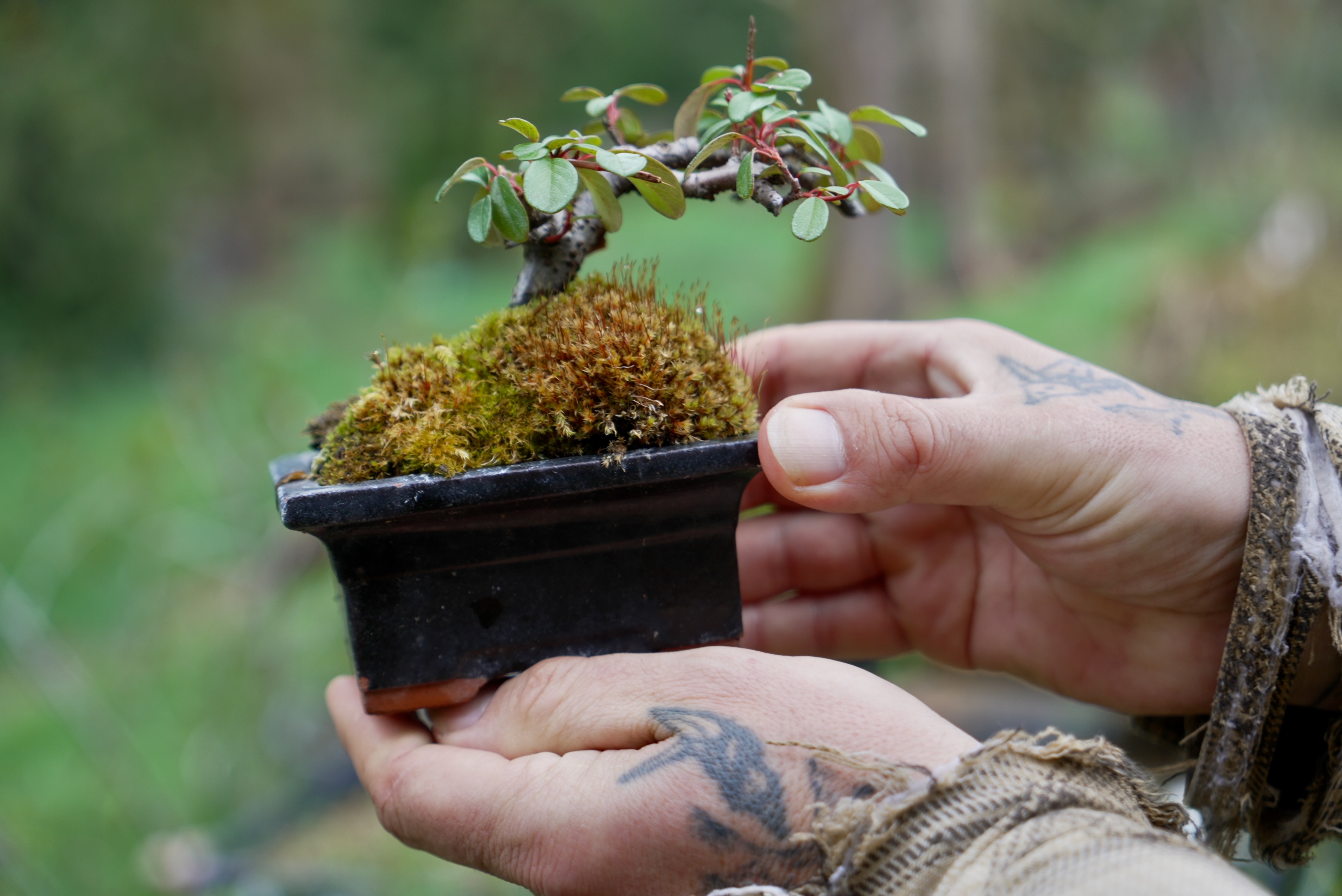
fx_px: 2163
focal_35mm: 58
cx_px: 671
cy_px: 448
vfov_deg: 23.4
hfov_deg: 34.5
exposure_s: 1/100
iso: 160
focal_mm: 58
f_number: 4
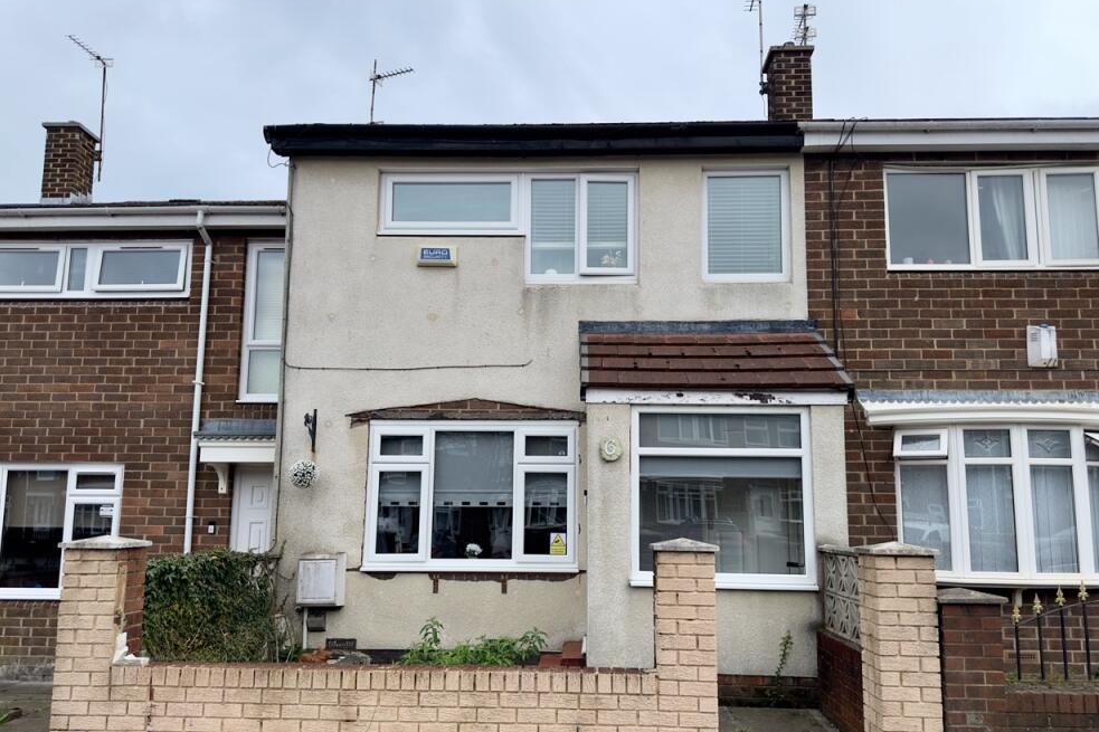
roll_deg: -1.0
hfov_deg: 69.4
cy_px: 418
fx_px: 794
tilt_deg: +7.3
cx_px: 571
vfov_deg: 49.4
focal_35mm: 26
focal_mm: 6.86
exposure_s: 1/2577
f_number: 1.78
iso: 100
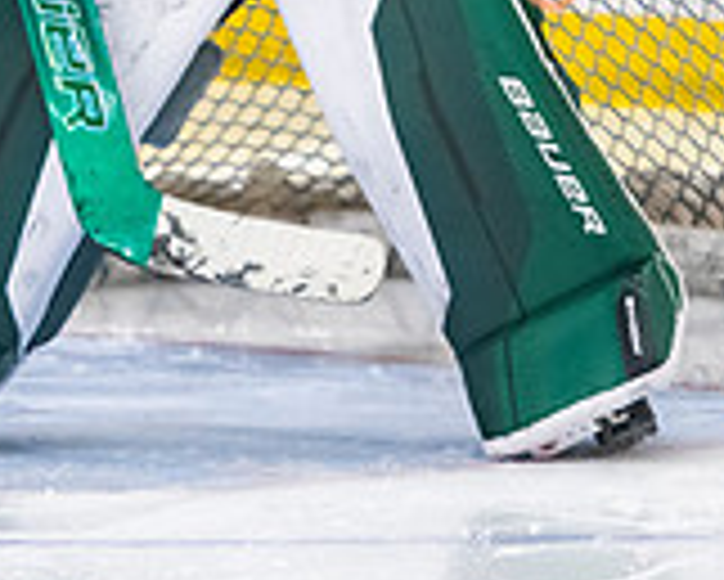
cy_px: -253
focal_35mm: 660
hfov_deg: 2.9
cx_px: 261
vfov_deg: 2.3
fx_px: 14151
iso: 2500
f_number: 3.2
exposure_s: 1/640
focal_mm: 145
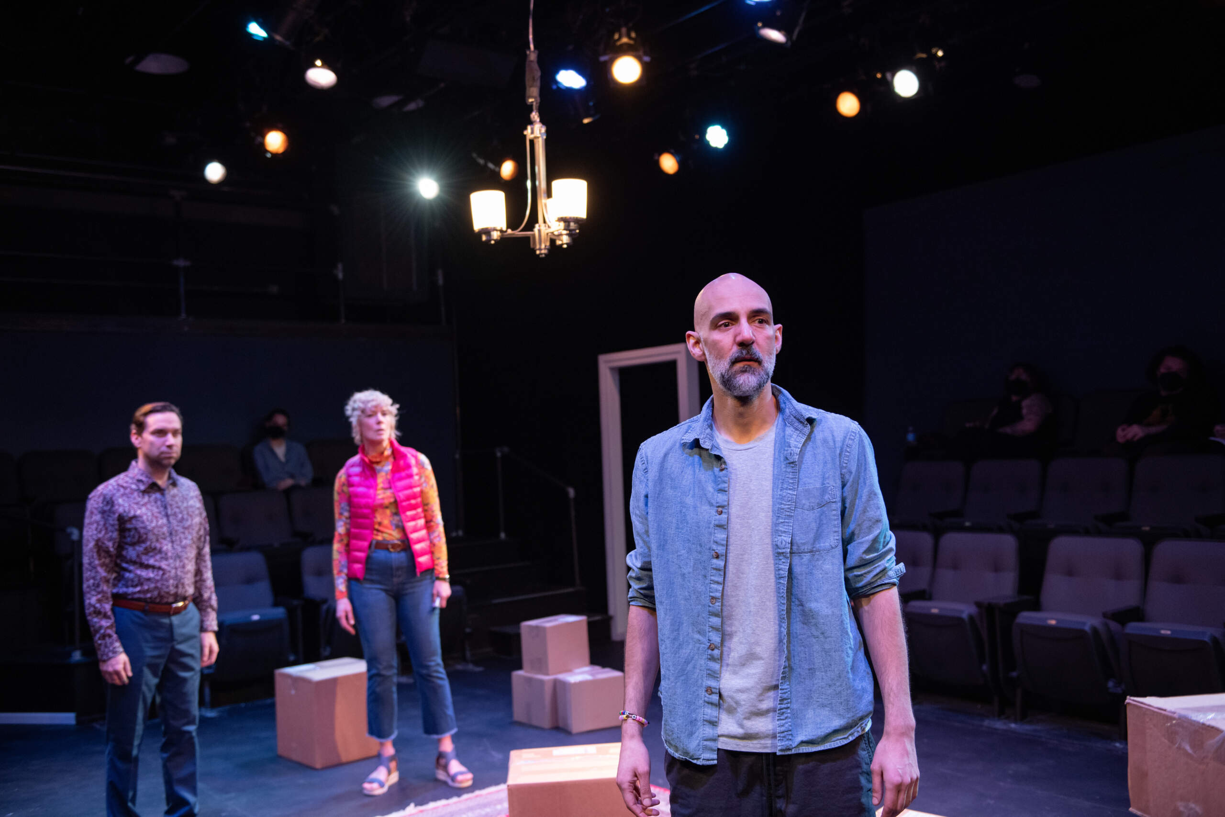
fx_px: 1191
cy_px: 408
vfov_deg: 37.9
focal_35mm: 35
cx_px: 612
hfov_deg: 54.4
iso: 1000
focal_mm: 35
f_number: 3.2
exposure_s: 1/125
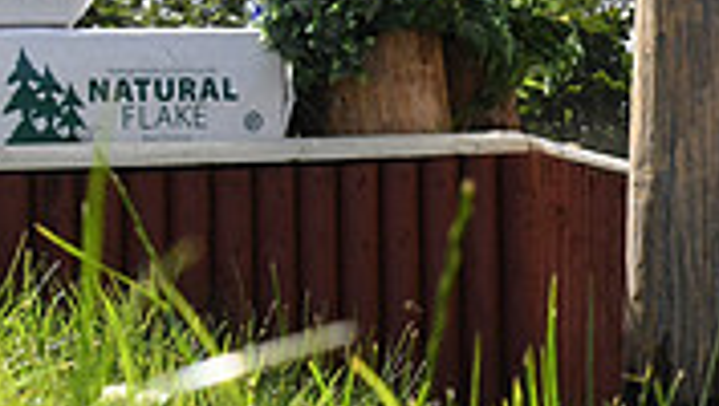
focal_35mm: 160
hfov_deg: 12.6
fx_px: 3048
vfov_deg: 7.6
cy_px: -55
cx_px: 1166
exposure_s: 1/4000
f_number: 8
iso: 1800
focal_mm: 31
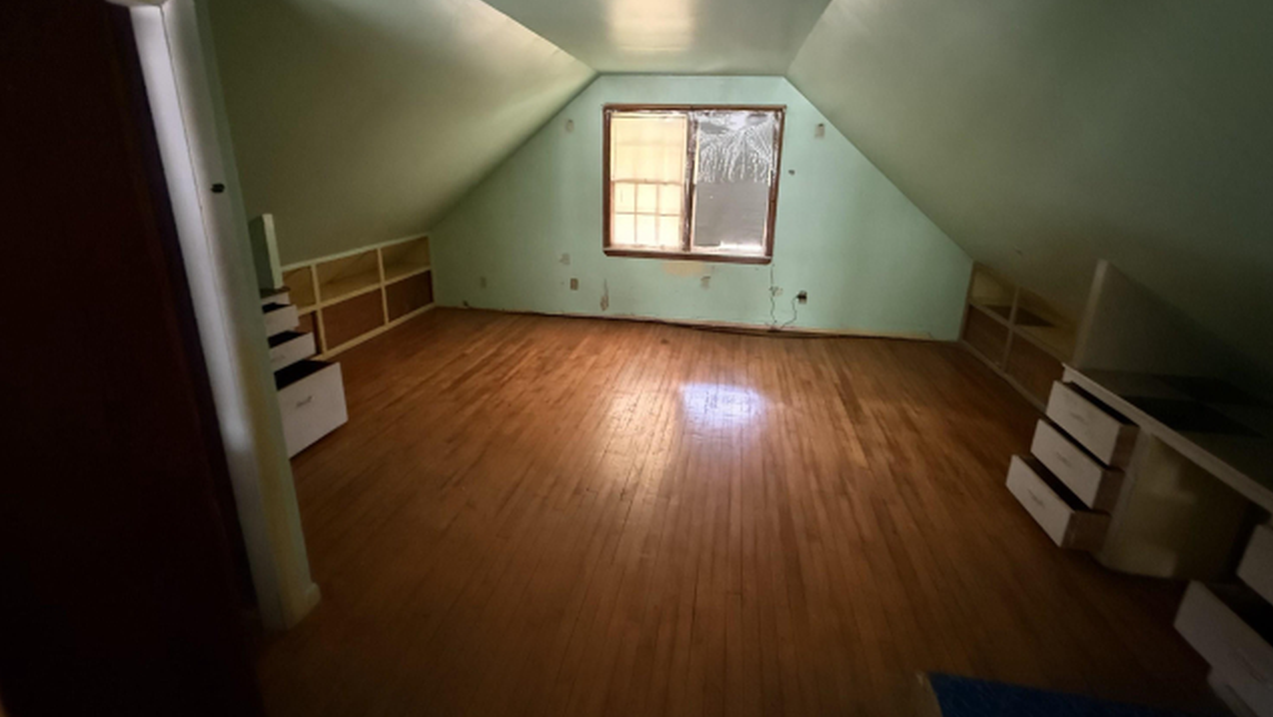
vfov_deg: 66.8
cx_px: 660
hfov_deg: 99.3
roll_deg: -2.2
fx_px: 540
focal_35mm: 16
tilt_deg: -14.4
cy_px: 310
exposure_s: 1/40
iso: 1600
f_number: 2.2
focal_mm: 2.22
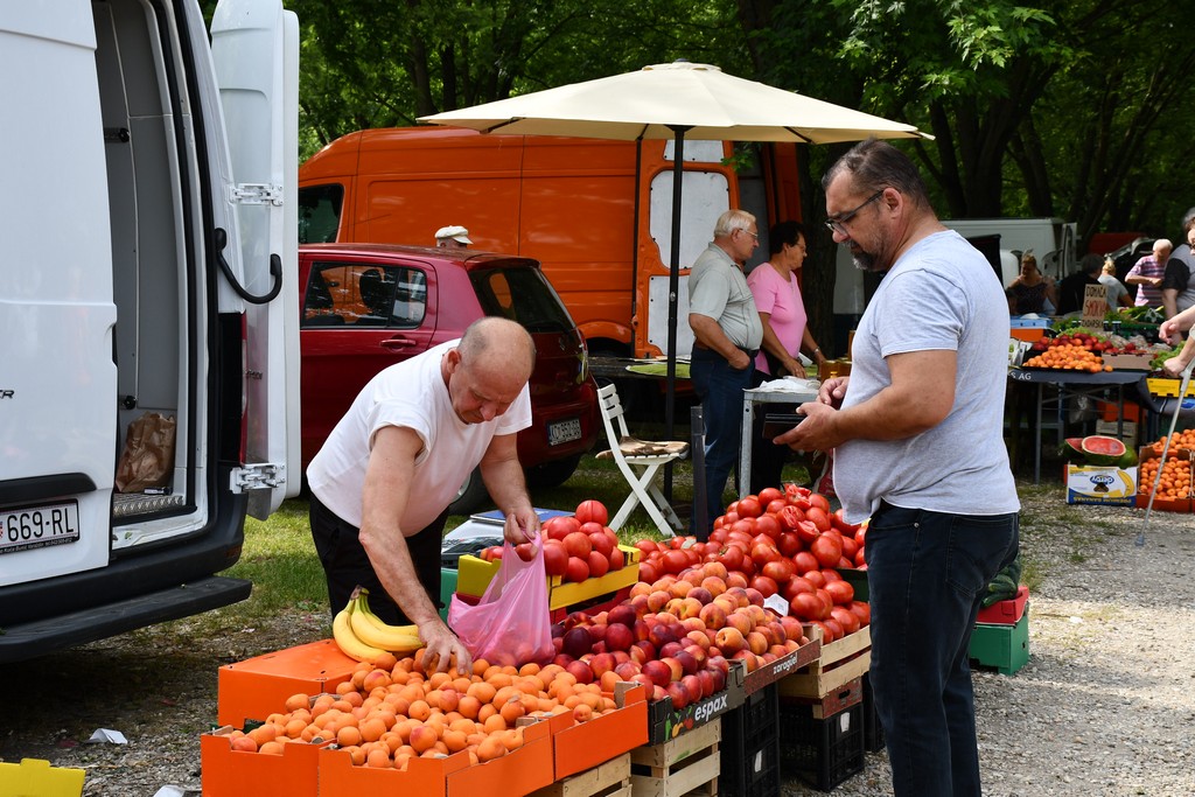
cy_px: 398
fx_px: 1892
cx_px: 598
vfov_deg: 23.8
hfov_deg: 35.0
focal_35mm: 57
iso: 200
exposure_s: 1/250
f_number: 7.1
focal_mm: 38
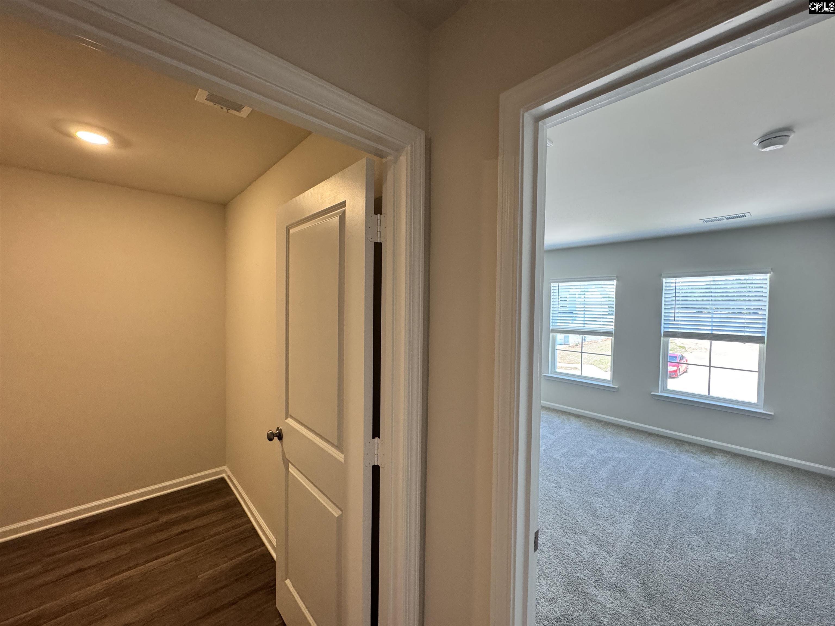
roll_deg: -0.2
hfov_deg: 102.1
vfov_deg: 85.7
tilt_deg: -1.7
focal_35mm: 14
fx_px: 338
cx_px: 418
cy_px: 313
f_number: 2.2
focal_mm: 2.22
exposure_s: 1/120
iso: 320
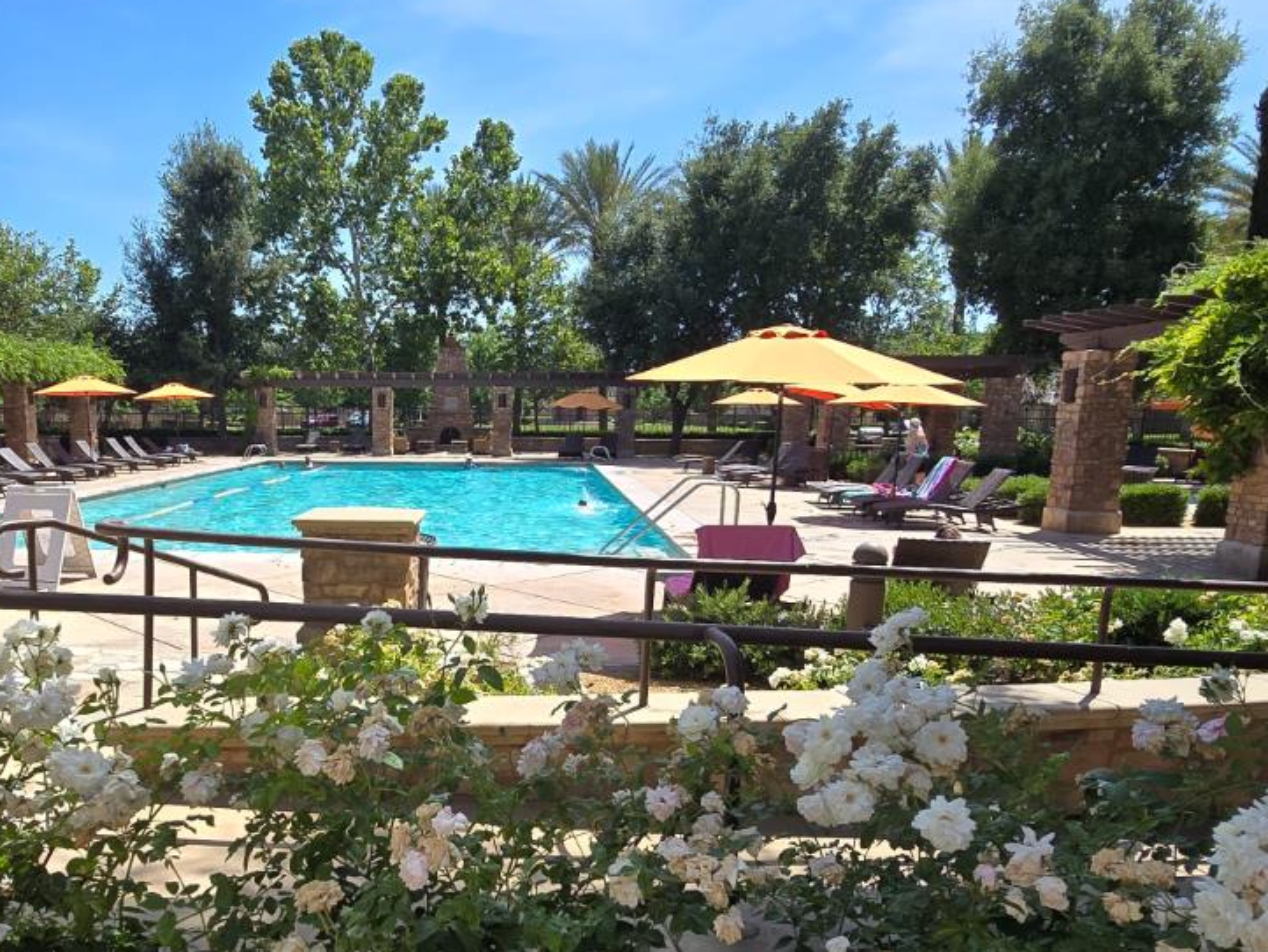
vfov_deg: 50.8
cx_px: 421
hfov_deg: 63.6
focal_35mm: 27
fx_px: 989
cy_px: 600
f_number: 2.2
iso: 50
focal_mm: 2.2
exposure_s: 1/1606
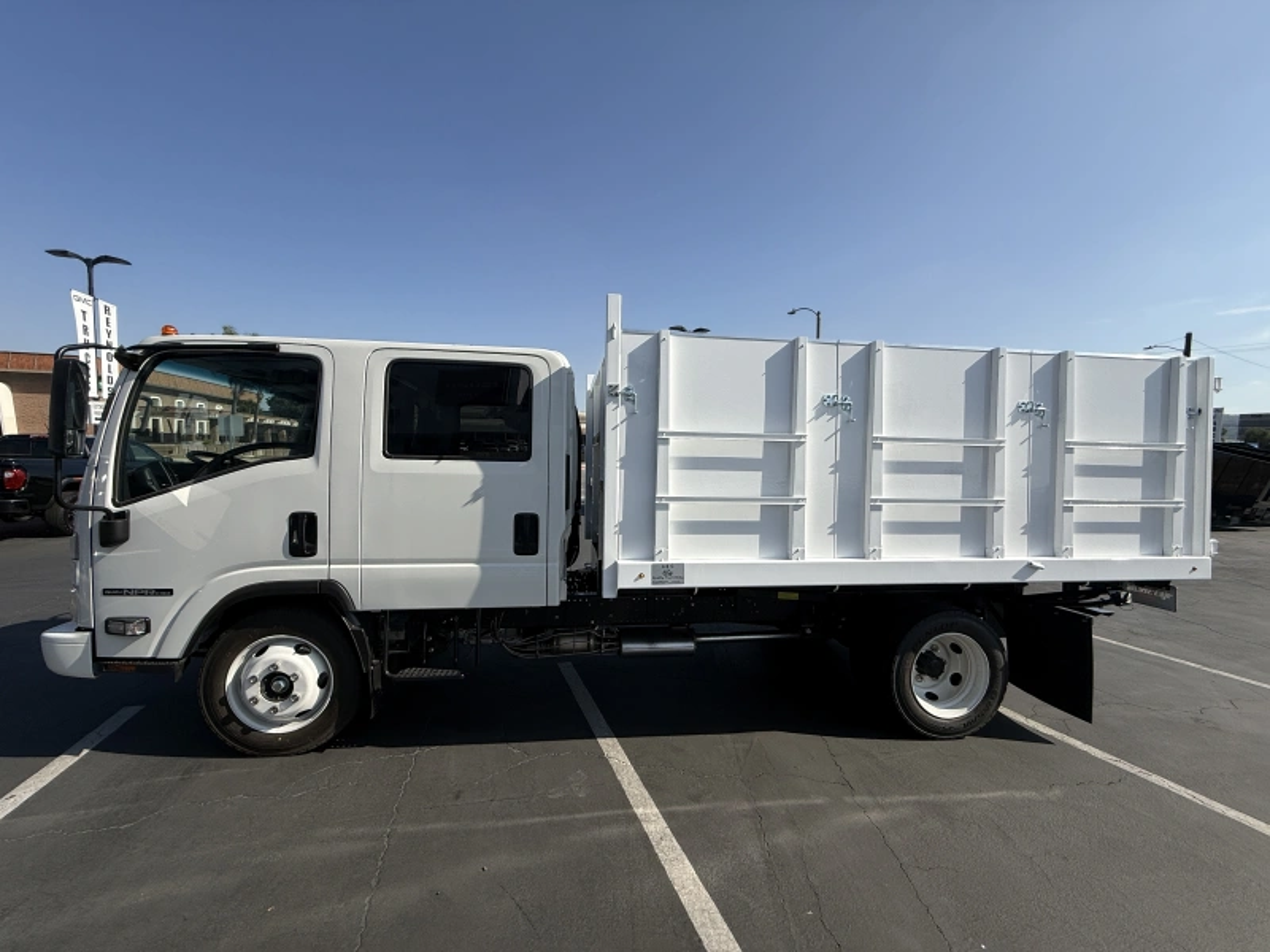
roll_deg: -1.7
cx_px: 635
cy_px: 476
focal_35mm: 14
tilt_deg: -2.2
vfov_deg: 85.7
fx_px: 514
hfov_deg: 102.1
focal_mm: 2.22
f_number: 2.2
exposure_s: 1/2976
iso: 50
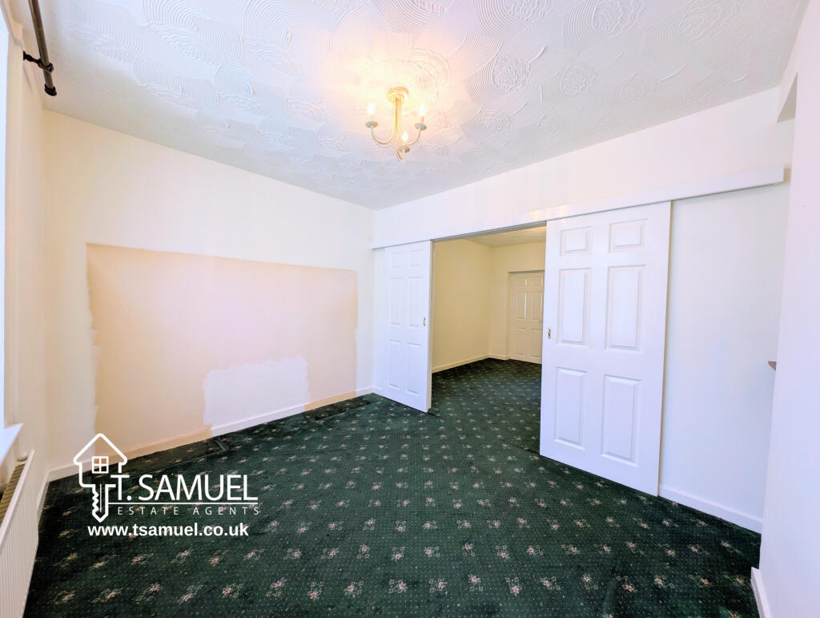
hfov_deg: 110.5
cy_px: 309
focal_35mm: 12
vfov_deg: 94.6
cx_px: 410
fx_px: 285
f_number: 1.95
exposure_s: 1/50
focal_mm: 2.23
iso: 41
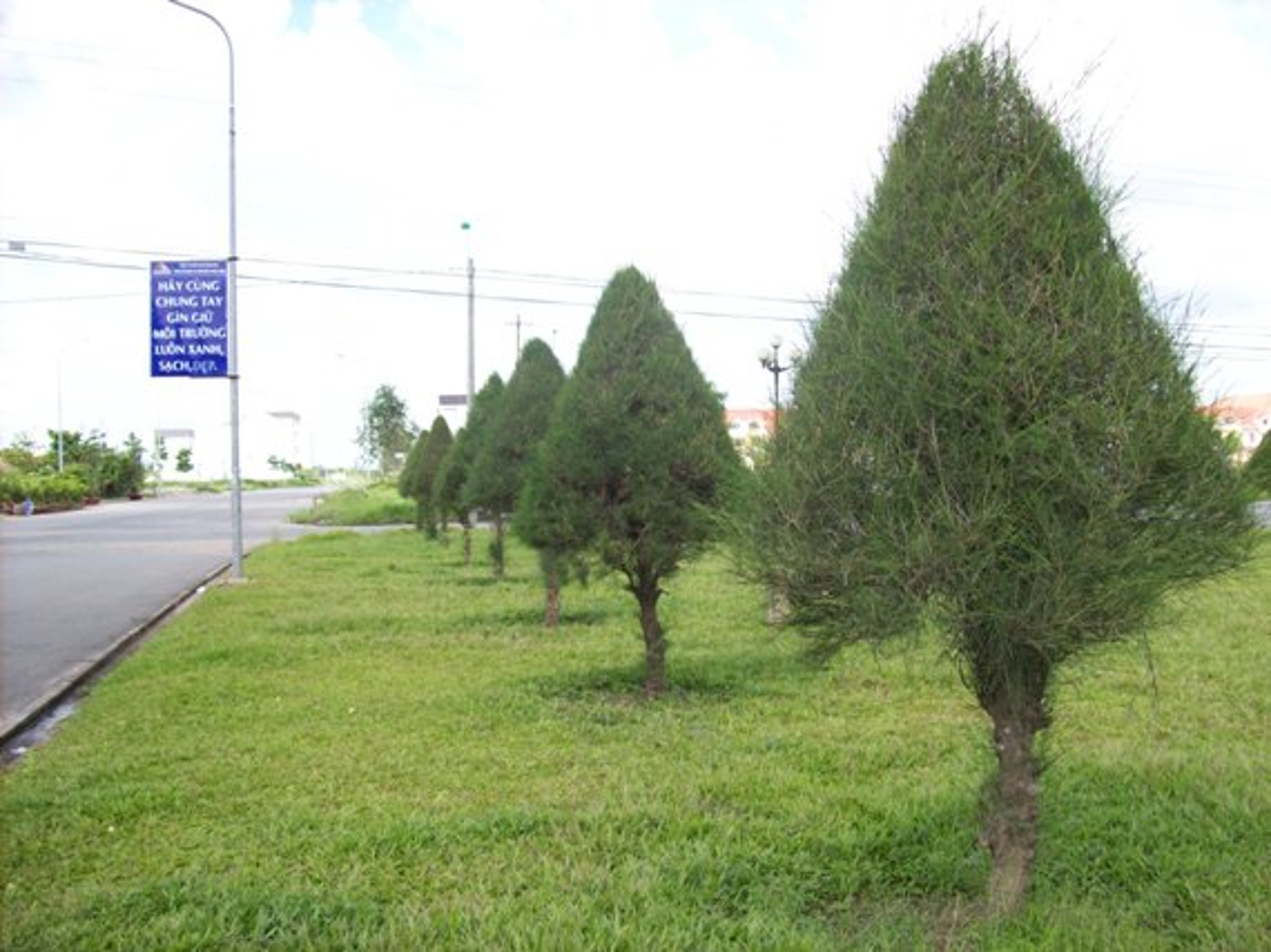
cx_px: 636
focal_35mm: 36
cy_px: 476
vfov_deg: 39.6
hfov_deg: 51.4
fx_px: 1321
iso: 80
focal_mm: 6
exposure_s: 1/451
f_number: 2.7
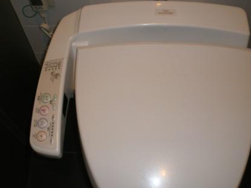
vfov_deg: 35.1
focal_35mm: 41
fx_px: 297
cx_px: 126
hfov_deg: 45.8
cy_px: 97
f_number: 3.1
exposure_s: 1/50
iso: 200
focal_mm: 6.3
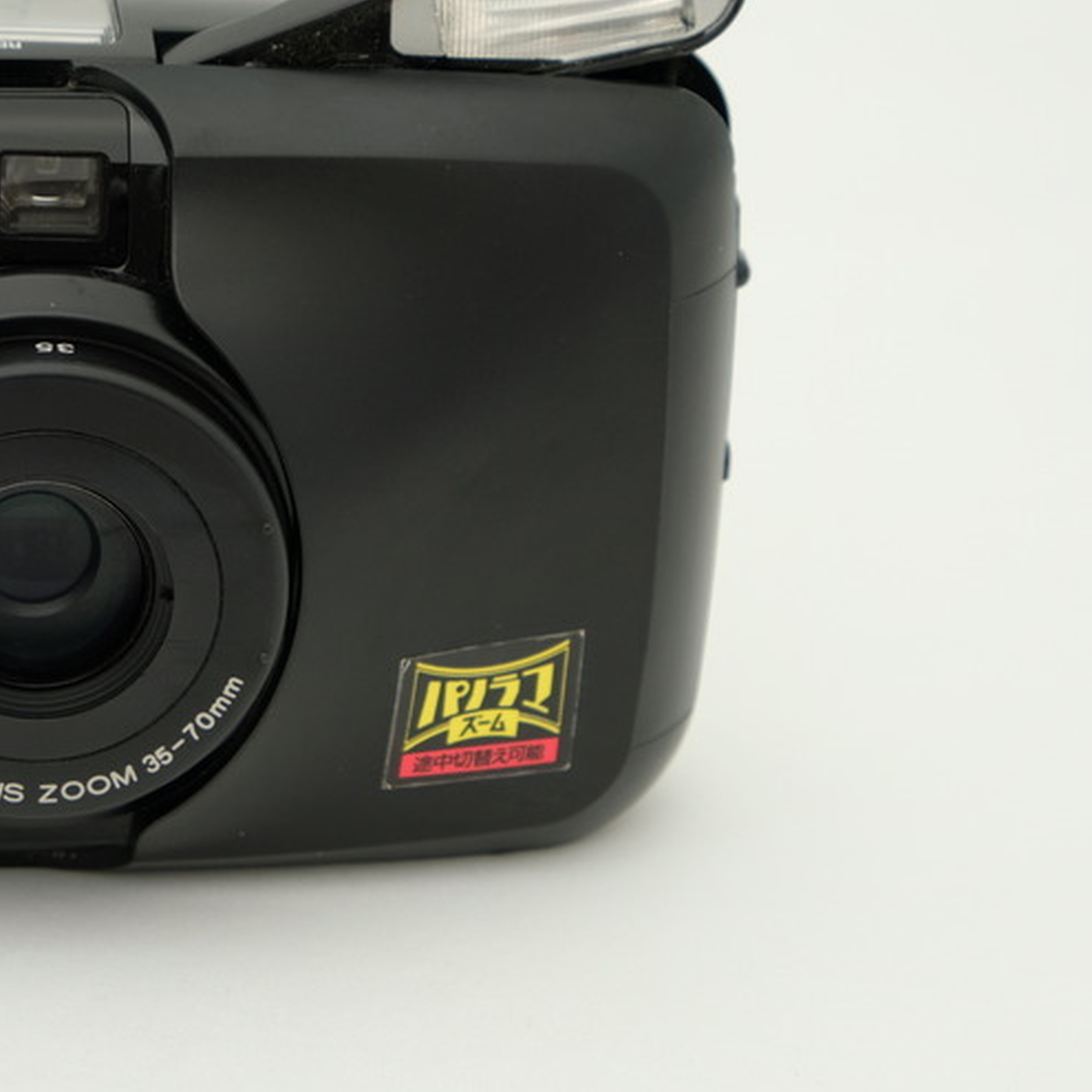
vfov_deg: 10.2
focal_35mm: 171
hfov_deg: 10.1
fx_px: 6103
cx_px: -55
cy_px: 386
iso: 200
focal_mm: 55
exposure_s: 1/125
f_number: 8
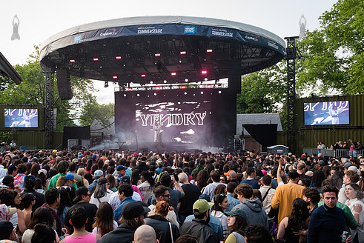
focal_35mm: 30
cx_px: 159
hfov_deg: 61.7
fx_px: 303
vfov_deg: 43.6
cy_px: 134
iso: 2000
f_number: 4
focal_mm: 24
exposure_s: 1/500
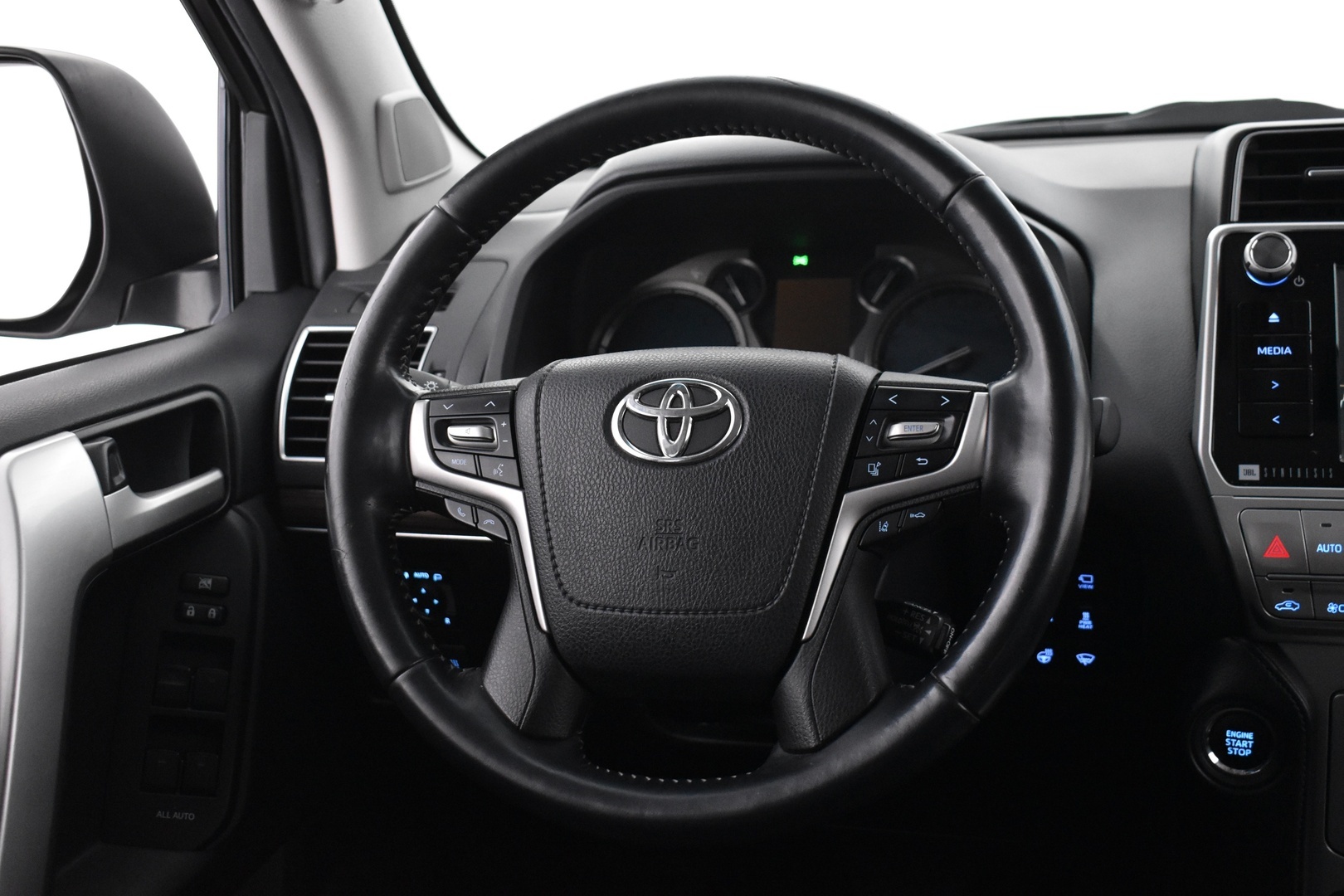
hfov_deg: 46.4
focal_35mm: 42
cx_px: 672
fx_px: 1568
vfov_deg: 31.9
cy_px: 448
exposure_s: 1/25
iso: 3200
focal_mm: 28
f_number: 4.2
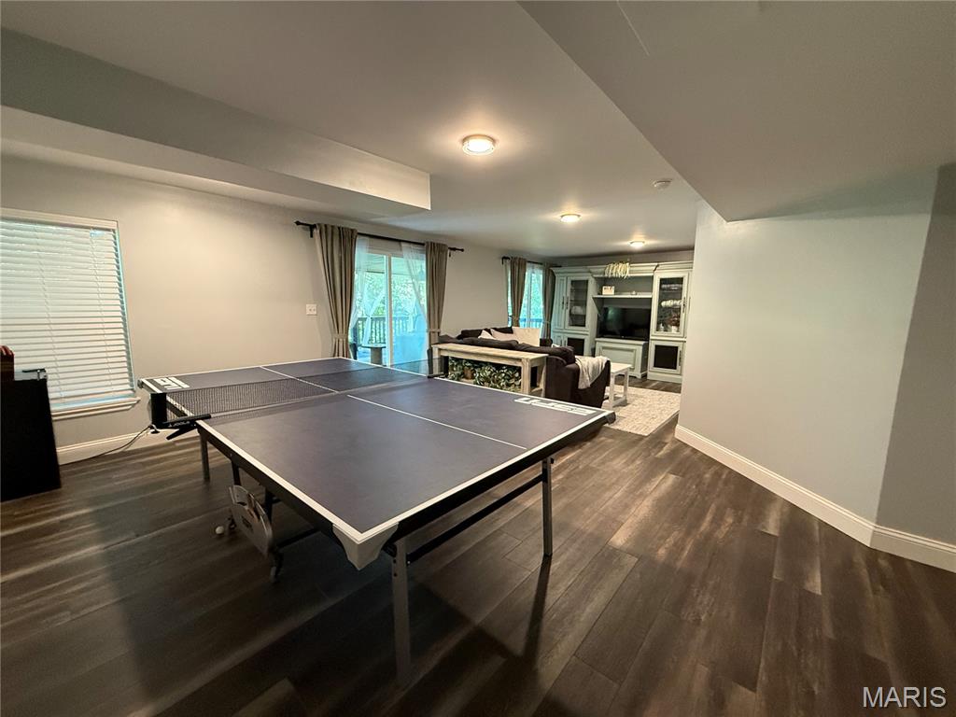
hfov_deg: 102.1
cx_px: 478
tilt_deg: -7.8
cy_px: 358
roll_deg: -0.5
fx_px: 387
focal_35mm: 14
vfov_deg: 85.7
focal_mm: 2.22
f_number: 2.2
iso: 500
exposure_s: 1/60
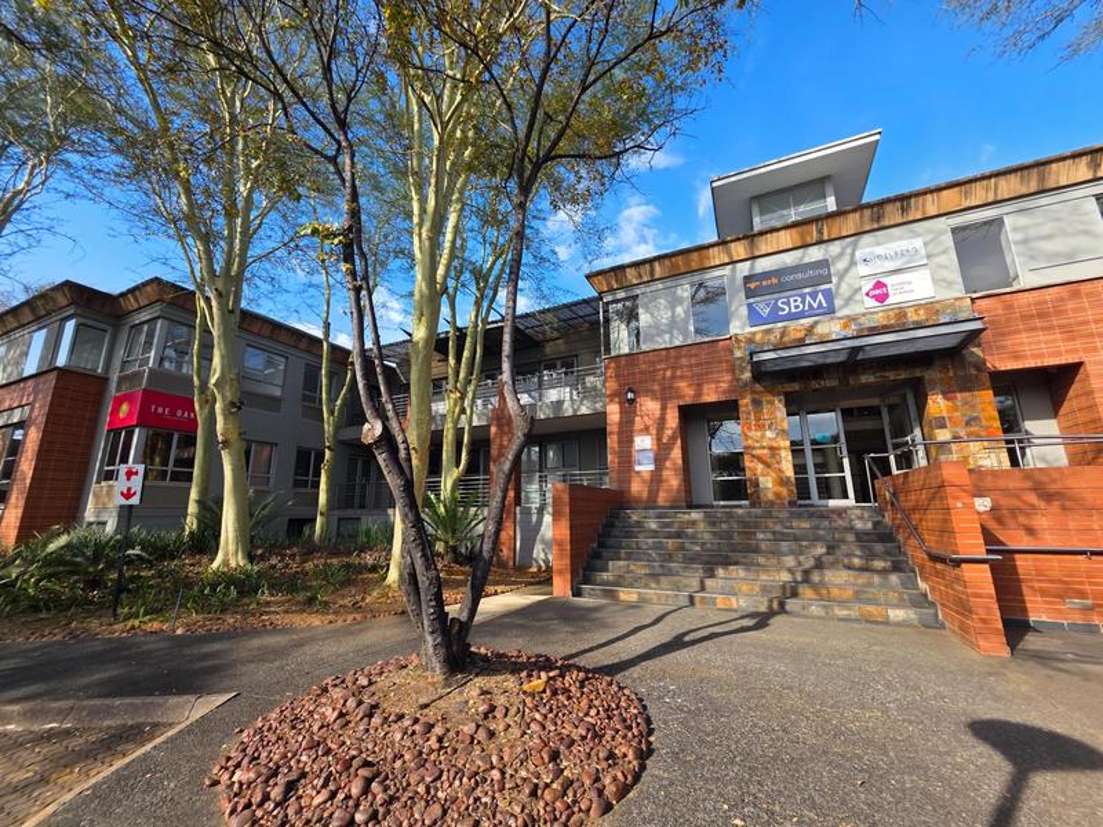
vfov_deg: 89.9
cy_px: 414
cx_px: 552
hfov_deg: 106.2
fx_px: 414
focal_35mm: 13
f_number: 1.9
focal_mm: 2.2
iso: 40
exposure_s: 1/488
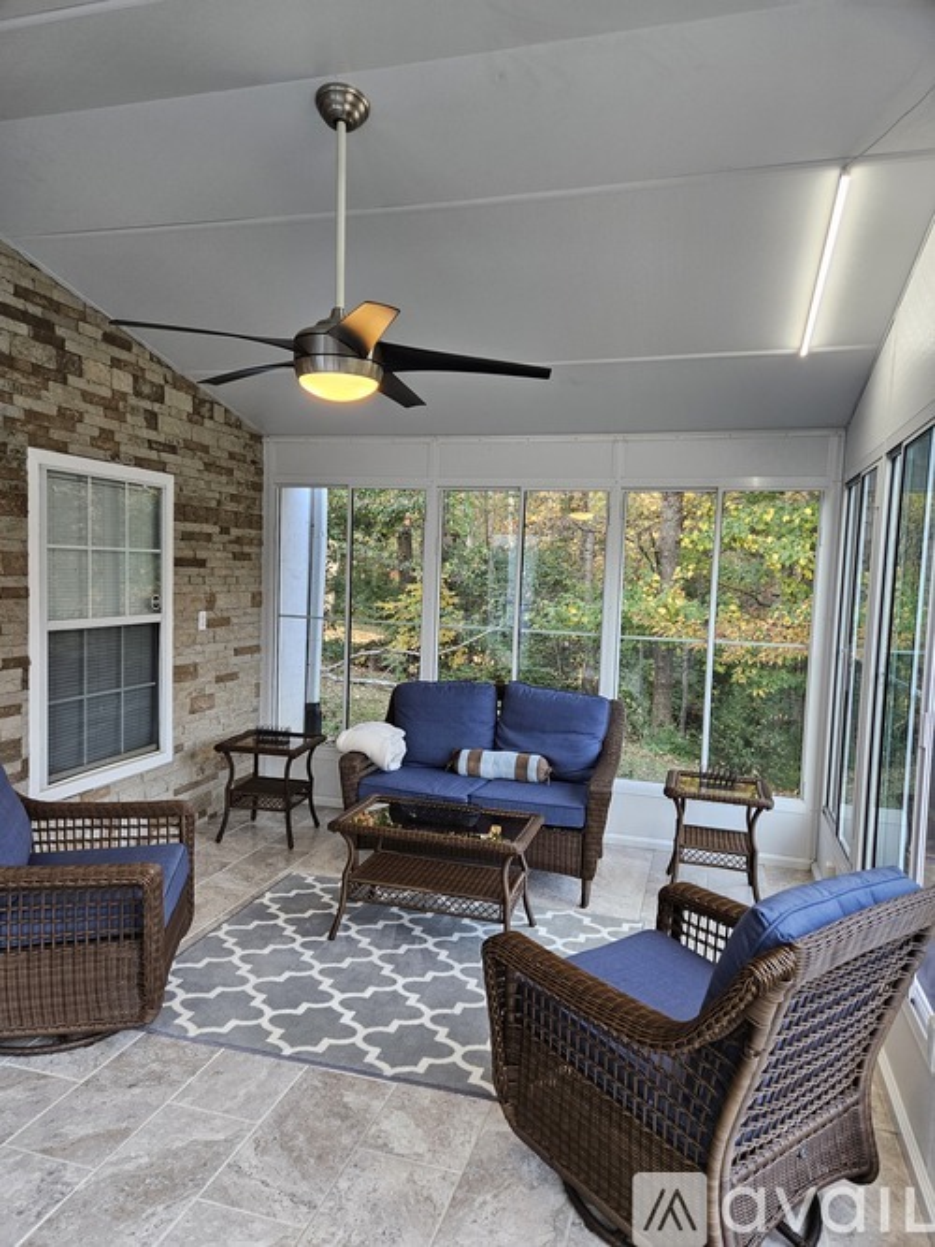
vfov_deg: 73.9
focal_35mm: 23
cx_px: 468
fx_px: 829
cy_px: 624
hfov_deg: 58.9
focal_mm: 5.4
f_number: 1.8
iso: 125
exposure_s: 1/120
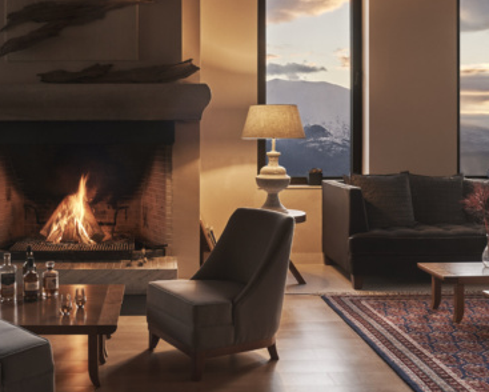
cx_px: 179
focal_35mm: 46
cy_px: 135
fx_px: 666
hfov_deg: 40.0
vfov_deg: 32.5
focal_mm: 30
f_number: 8
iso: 800
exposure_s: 1/5
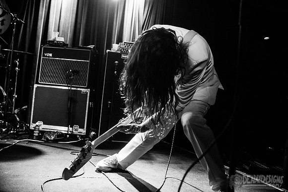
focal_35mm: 35
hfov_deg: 54.4
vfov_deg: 37.9
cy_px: 96
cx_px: 144
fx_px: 280
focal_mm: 35
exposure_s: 1/125
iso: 3200
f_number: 3.2
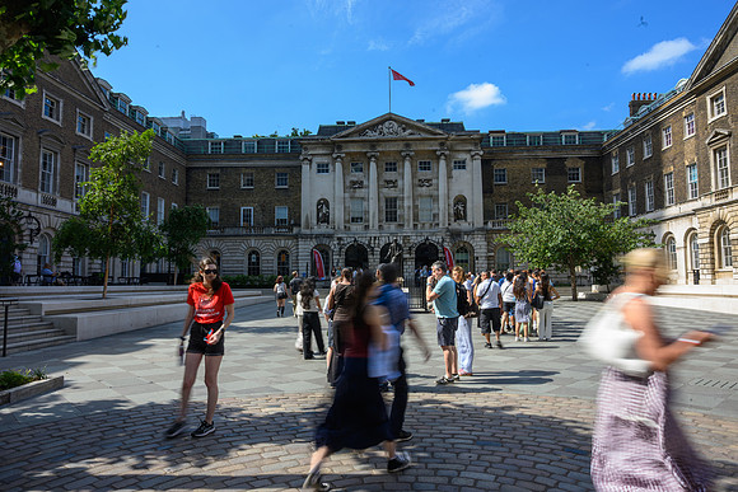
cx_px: 369
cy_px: 246
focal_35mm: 24
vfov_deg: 52.5
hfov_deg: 72.9
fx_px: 500
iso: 50
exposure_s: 1/13
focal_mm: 24
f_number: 20
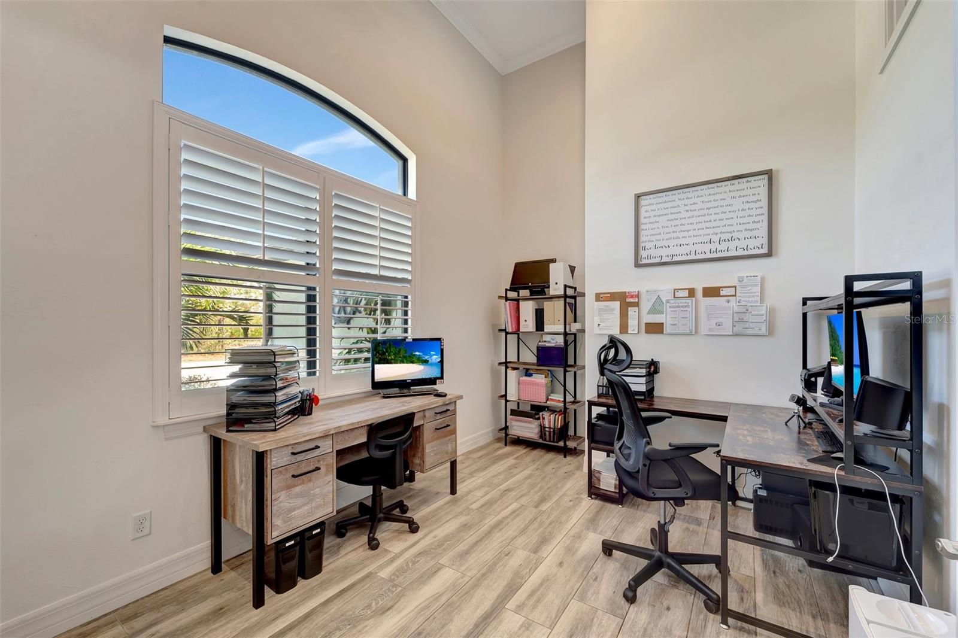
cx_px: 479
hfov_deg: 104.3
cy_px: 319
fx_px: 372
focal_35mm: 14
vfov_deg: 81.2
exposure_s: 1/4
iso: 250
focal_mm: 14
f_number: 9
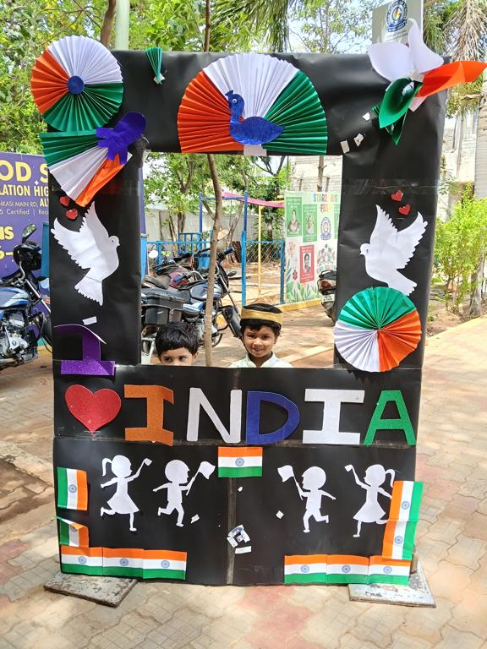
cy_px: 324
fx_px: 506
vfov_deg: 65.3
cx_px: 244
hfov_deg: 51.4
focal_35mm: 27
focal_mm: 3.98
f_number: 1.8
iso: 50
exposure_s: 1/100
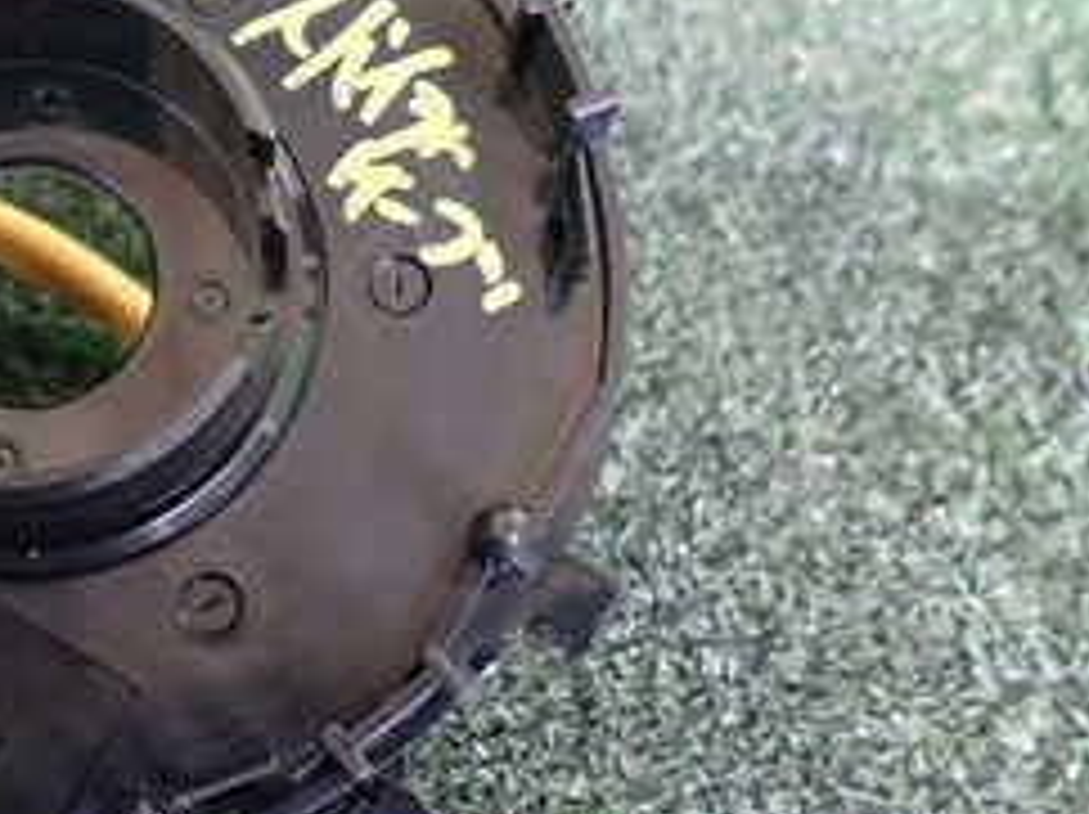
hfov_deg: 29.4
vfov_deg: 23.6
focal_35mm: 62
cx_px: 32
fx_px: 1949
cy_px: 454
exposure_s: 1/30
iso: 640
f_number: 2
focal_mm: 4.5
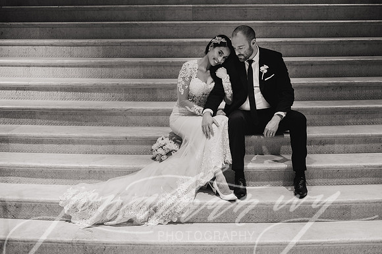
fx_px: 530
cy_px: 127
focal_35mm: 50
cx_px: 191
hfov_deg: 39.6
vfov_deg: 27.0
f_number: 2
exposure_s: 1/100
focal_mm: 50
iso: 1600
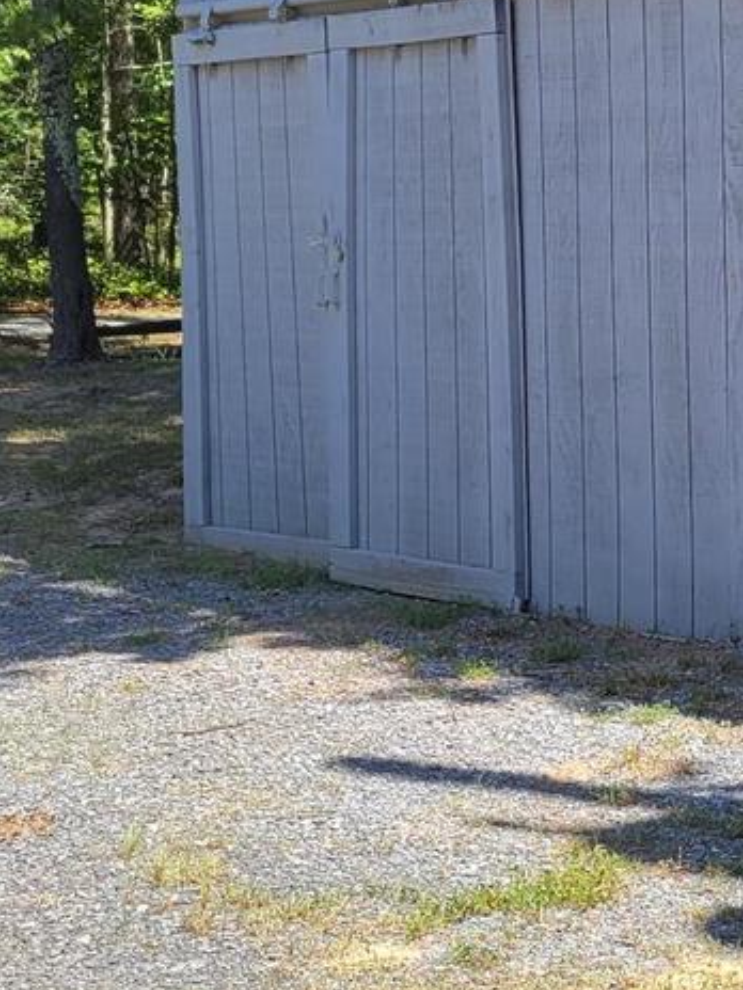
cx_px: 952
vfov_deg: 22.6
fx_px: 2461
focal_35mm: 86
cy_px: 294
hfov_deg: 16.3
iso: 40
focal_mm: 5.4
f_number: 1.8
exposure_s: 1/715
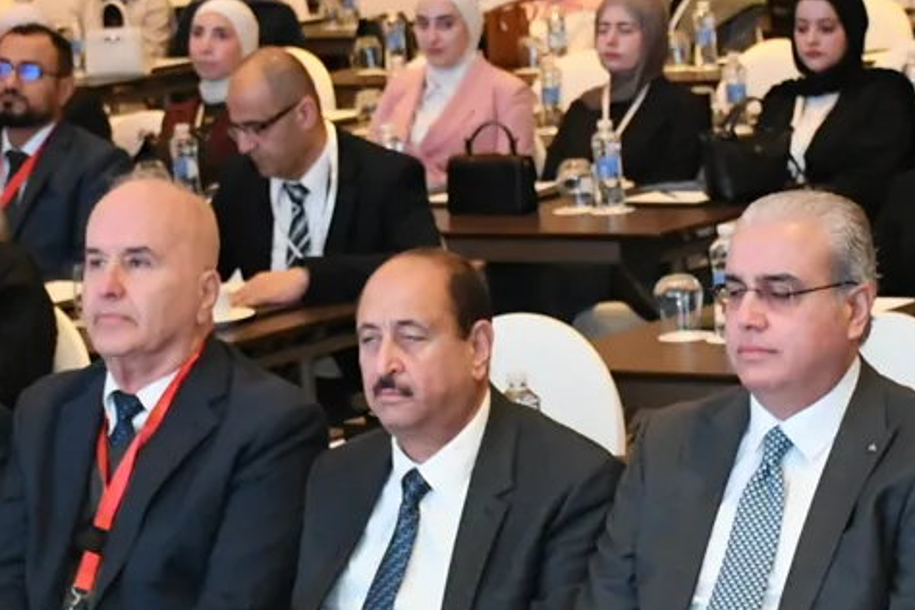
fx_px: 4117
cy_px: 403
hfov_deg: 12.7
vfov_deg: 8.5
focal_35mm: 162
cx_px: 614
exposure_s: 1/100
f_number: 4
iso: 2500
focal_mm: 27
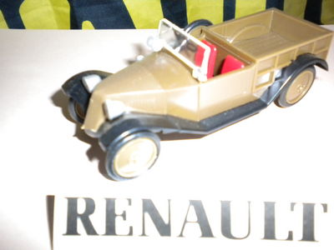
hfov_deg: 52.6
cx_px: 167
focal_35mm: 35
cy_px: 125
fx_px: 338
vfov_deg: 40.7
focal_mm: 6.3
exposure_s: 1/30
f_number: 3.1
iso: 400
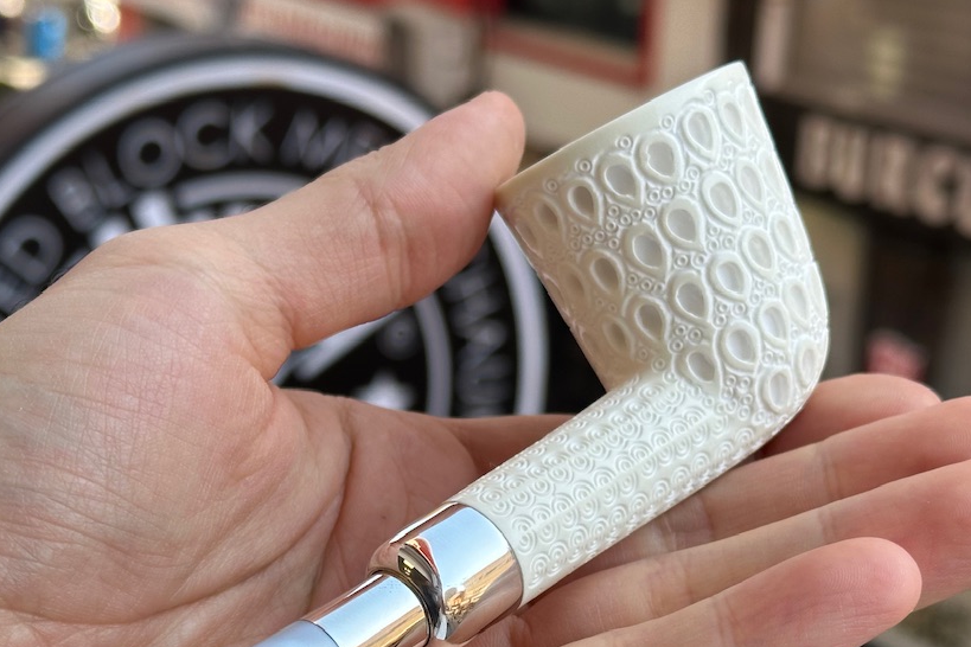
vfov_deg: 17.3
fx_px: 2104
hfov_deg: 26.0
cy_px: 530
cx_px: 405
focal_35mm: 78
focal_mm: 6.86
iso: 64
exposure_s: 1/513
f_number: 1.78
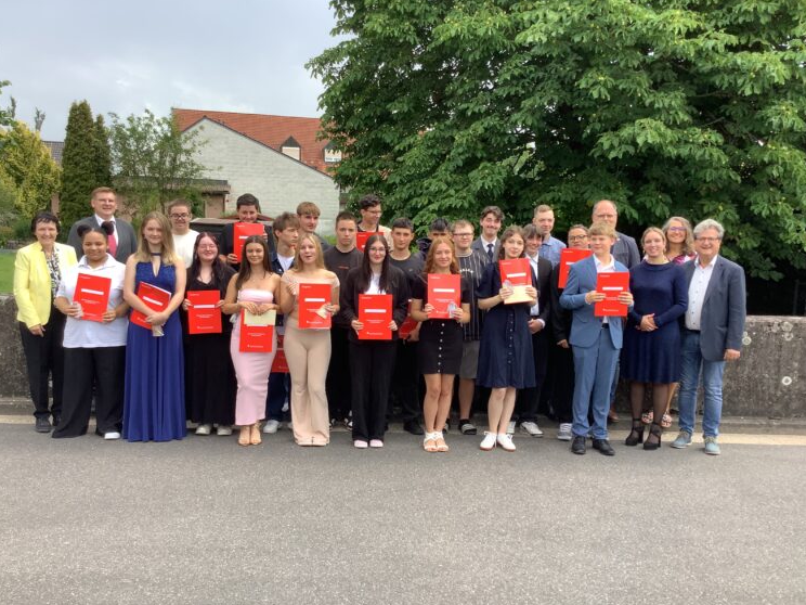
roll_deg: -1.1
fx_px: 745
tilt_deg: -6.8
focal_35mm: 32
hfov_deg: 56.8
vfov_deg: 44.2
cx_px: 393
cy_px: 305
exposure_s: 1/303
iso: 25
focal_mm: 3.3
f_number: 2.4
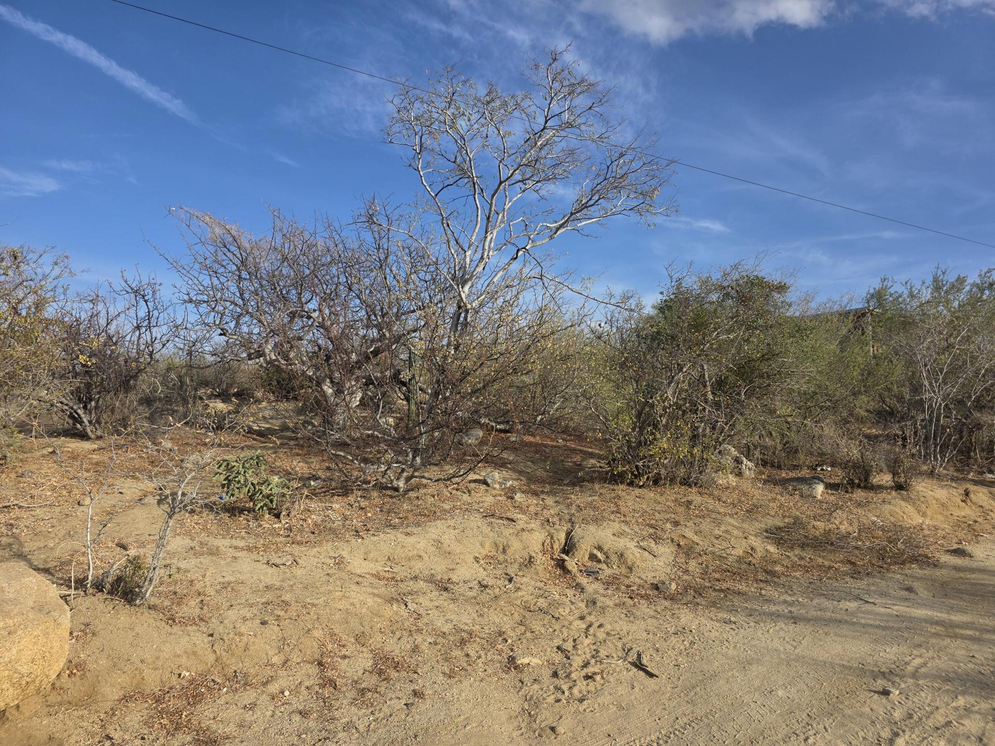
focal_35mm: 23
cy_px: 373
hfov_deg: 73.9
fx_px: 661
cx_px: 498
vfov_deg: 58.9
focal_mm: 6.3
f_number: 1.7
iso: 80
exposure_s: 1/5778
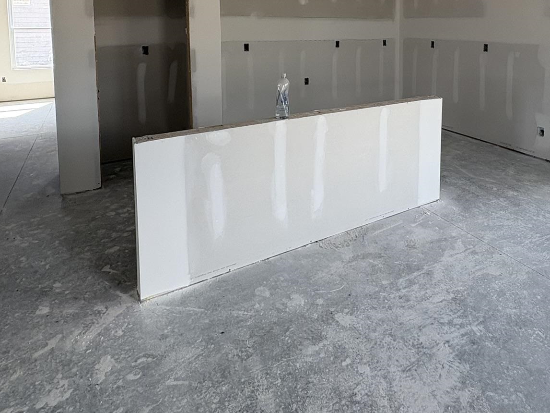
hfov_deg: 68.3
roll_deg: -0.3
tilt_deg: -3.4
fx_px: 397
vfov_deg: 49.8
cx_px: 346
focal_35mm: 25
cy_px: 54
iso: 80
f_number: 2.2
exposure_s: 1/99
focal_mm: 2.22
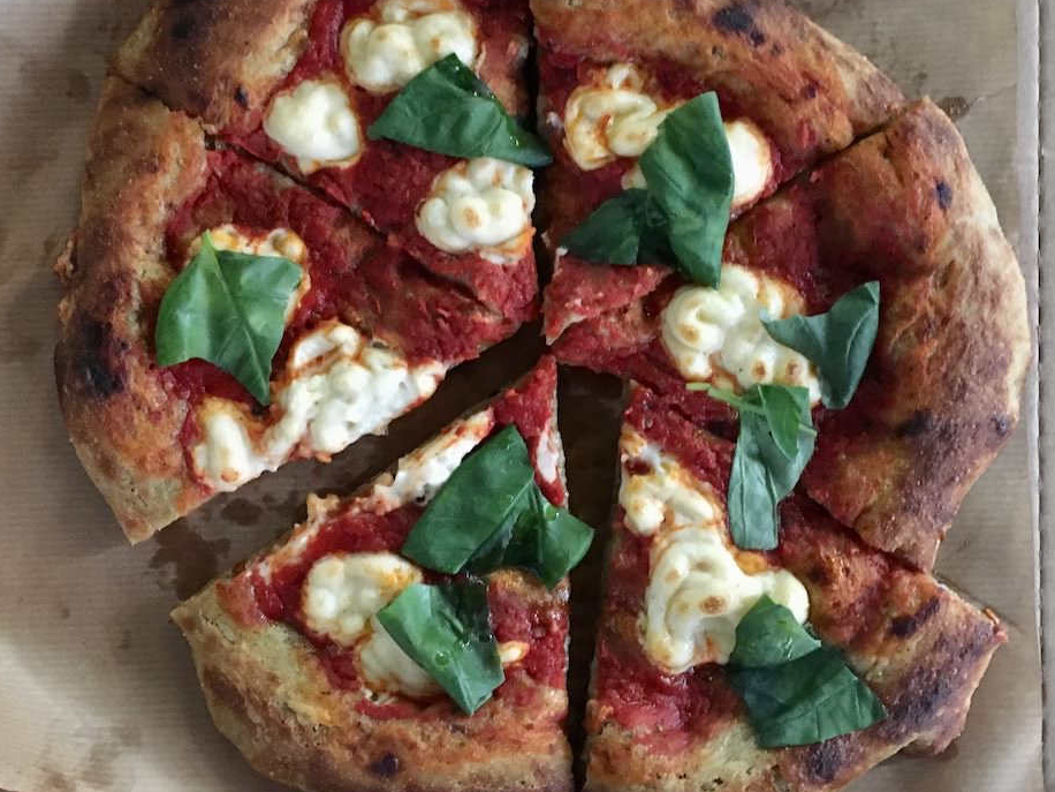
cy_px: 359
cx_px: 592
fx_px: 1158
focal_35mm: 38
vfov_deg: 37.7
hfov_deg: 48.9
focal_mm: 4.15
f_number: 2.2
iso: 500
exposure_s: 1/17
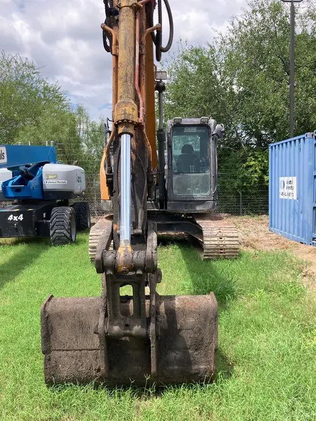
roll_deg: +1.4
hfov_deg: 49.8
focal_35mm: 28
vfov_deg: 63.4
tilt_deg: -5.4
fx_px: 341
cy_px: 210
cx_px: 158
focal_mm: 3.99
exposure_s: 1/1056
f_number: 1.8
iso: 32
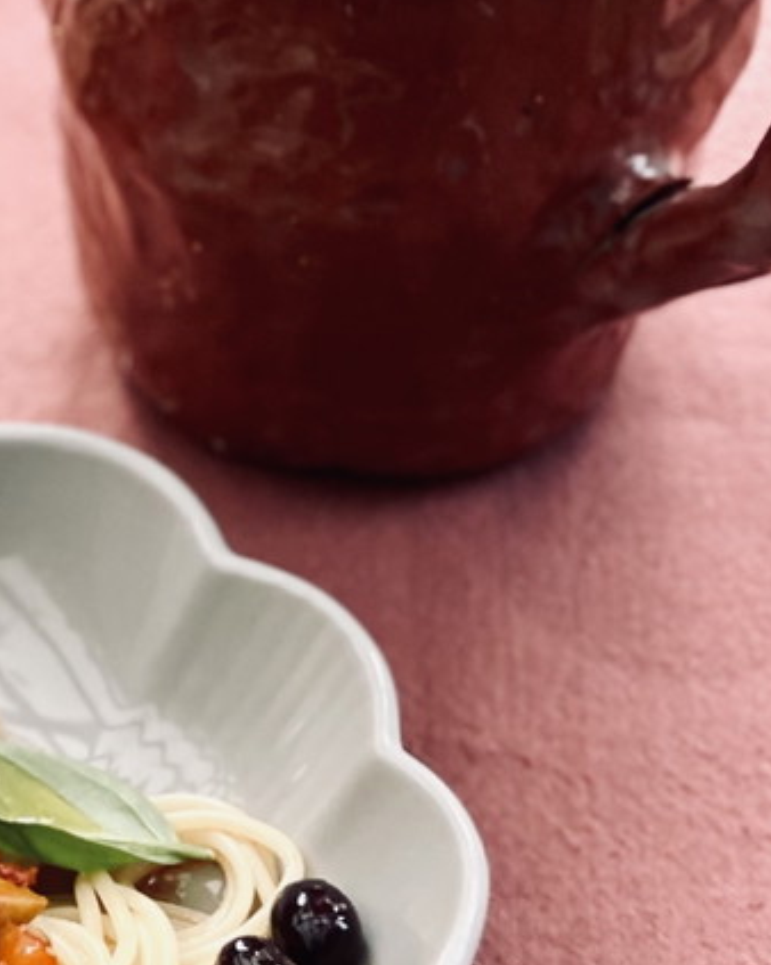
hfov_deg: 7.9
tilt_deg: -41.0
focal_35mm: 192
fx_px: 5480
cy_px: 242
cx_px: -390
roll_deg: +3.5
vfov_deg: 10.0
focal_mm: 6
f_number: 2
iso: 32
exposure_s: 1/340
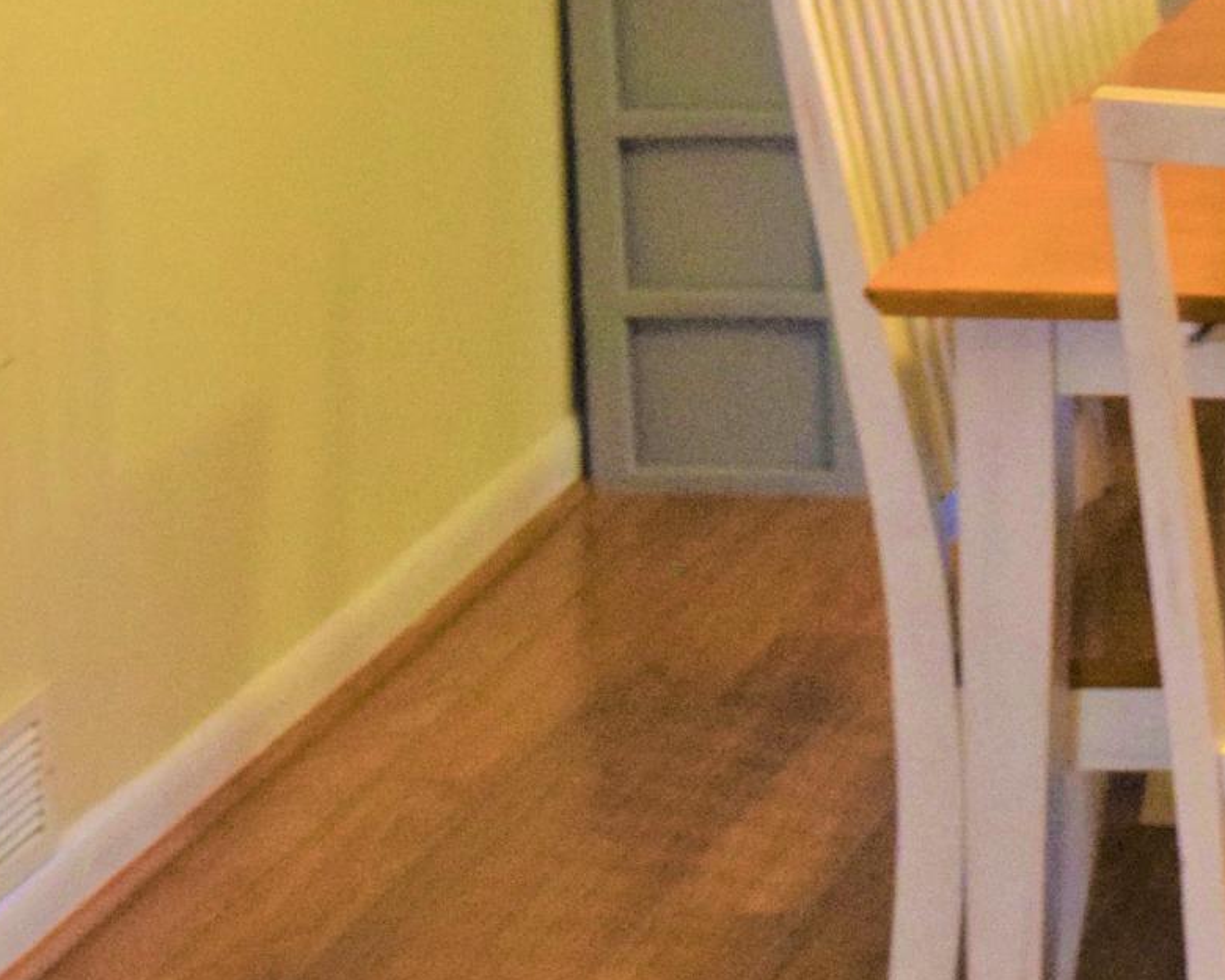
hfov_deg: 11.4
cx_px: 1283
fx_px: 6084
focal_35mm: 168
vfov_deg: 9.1
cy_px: -283
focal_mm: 31
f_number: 4.2
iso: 2200
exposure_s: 1/60
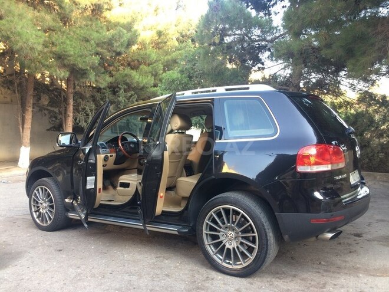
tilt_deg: -1.9
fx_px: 326
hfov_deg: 61.7
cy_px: 146
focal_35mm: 29
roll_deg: +0.6
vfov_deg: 48.2
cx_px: 194
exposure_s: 1/33
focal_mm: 4.15
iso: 32
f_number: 2.2
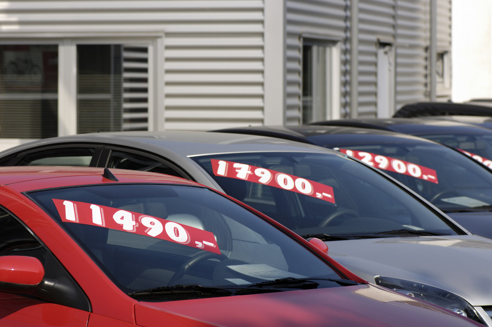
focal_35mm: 158
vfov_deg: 8.7
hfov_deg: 13.1
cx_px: 246
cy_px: 164
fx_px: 2150
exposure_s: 1/500
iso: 100
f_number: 5.6
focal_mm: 105
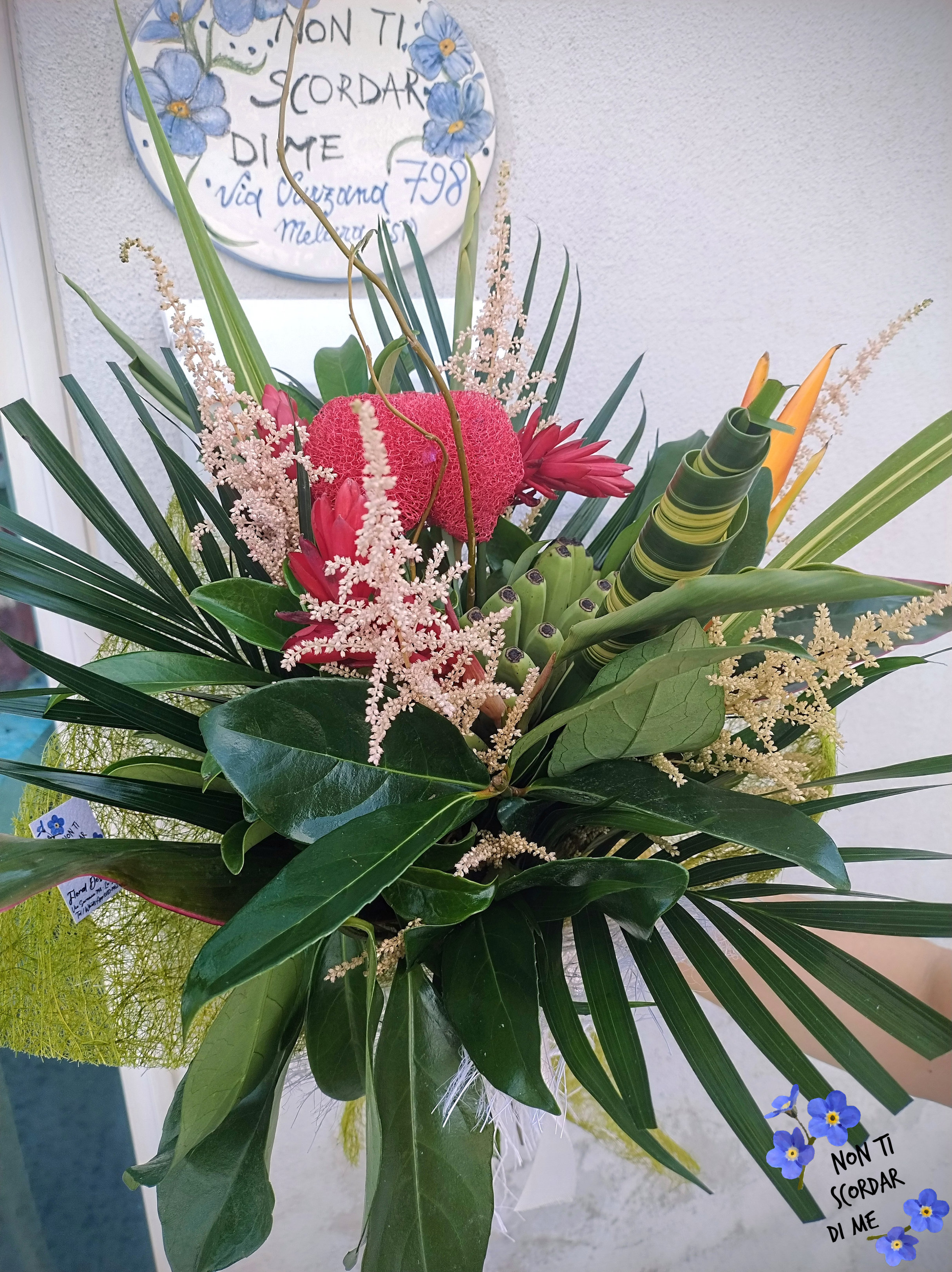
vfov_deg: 69.4
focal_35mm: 25
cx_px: 476
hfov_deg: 54.8
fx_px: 918
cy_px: 636
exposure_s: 1/148
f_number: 1.7
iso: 100
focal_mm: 4.71
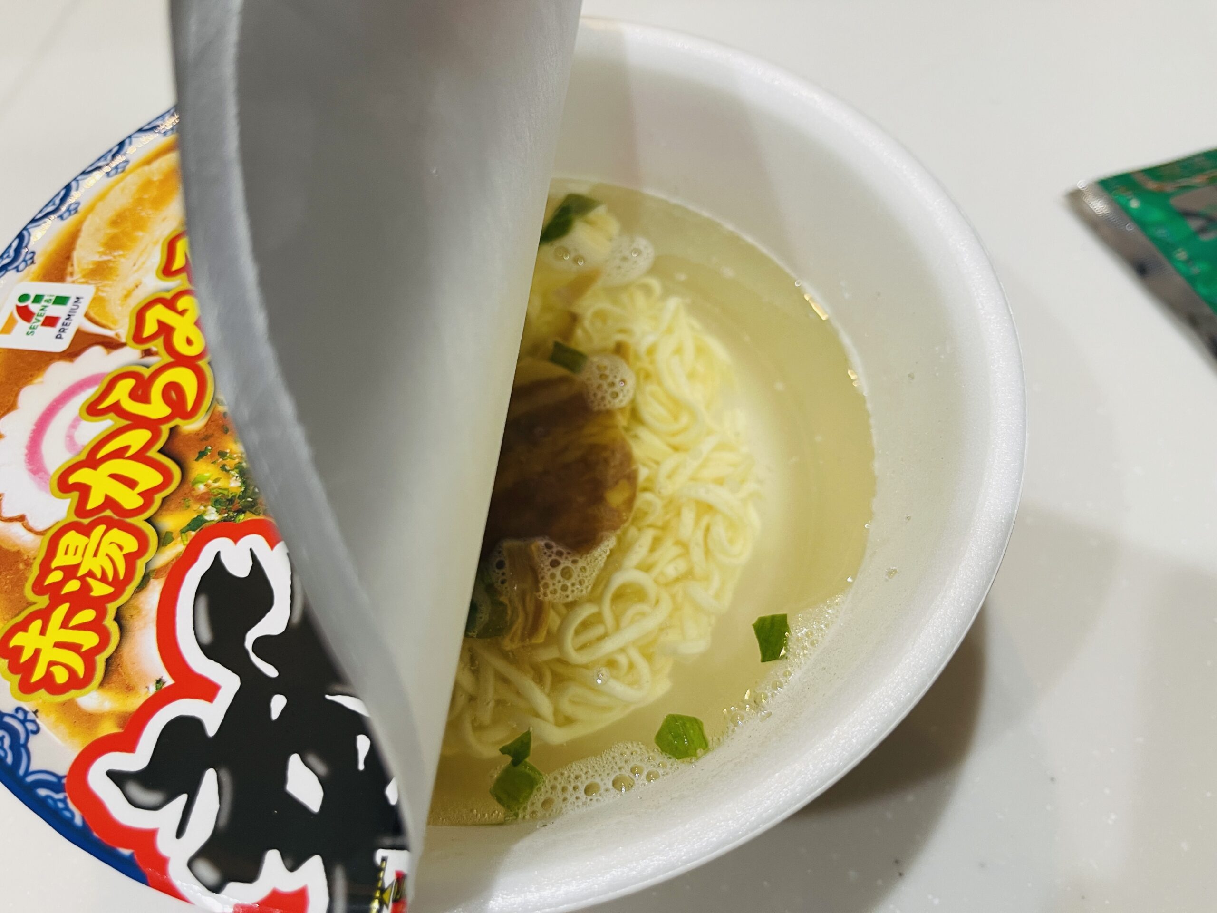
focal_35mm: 25
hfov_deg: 69.4
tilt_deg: -57.5
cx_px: 608
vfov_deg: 54.9
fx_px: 879
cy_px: 456
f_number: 1.6
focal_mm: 5.1
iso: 80
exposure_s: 1/50
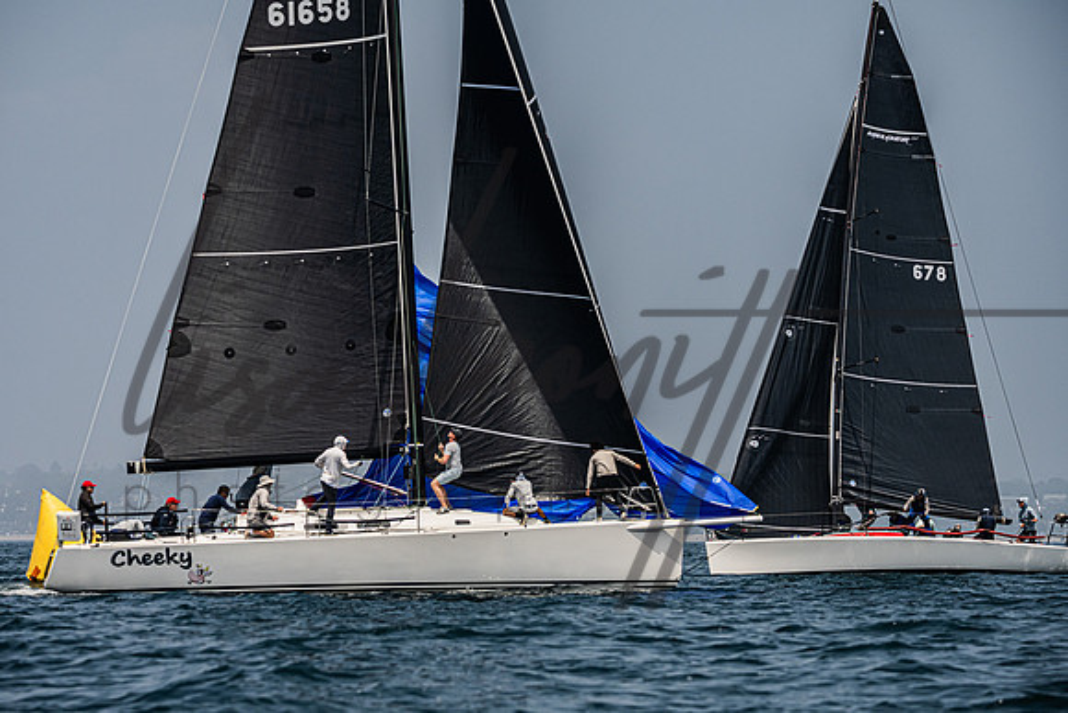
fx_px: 5610
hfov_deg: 10.9
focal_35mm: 189
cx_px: 482
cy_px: 391
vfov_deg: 7.3
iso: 400
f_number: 6.3
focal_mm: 170
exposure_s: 1/5000
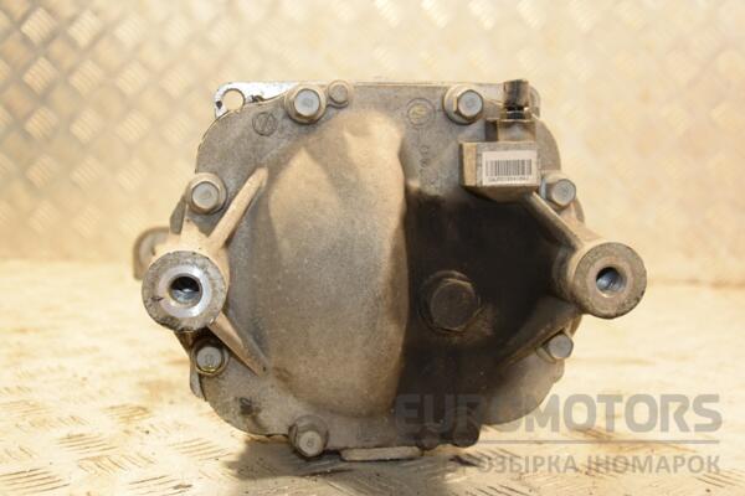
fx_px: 931
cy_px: 248
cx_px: 372
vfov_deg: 29.9
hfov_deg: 43.6
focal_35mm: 45
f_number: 5
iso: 800
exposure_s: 1/100
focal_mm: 30
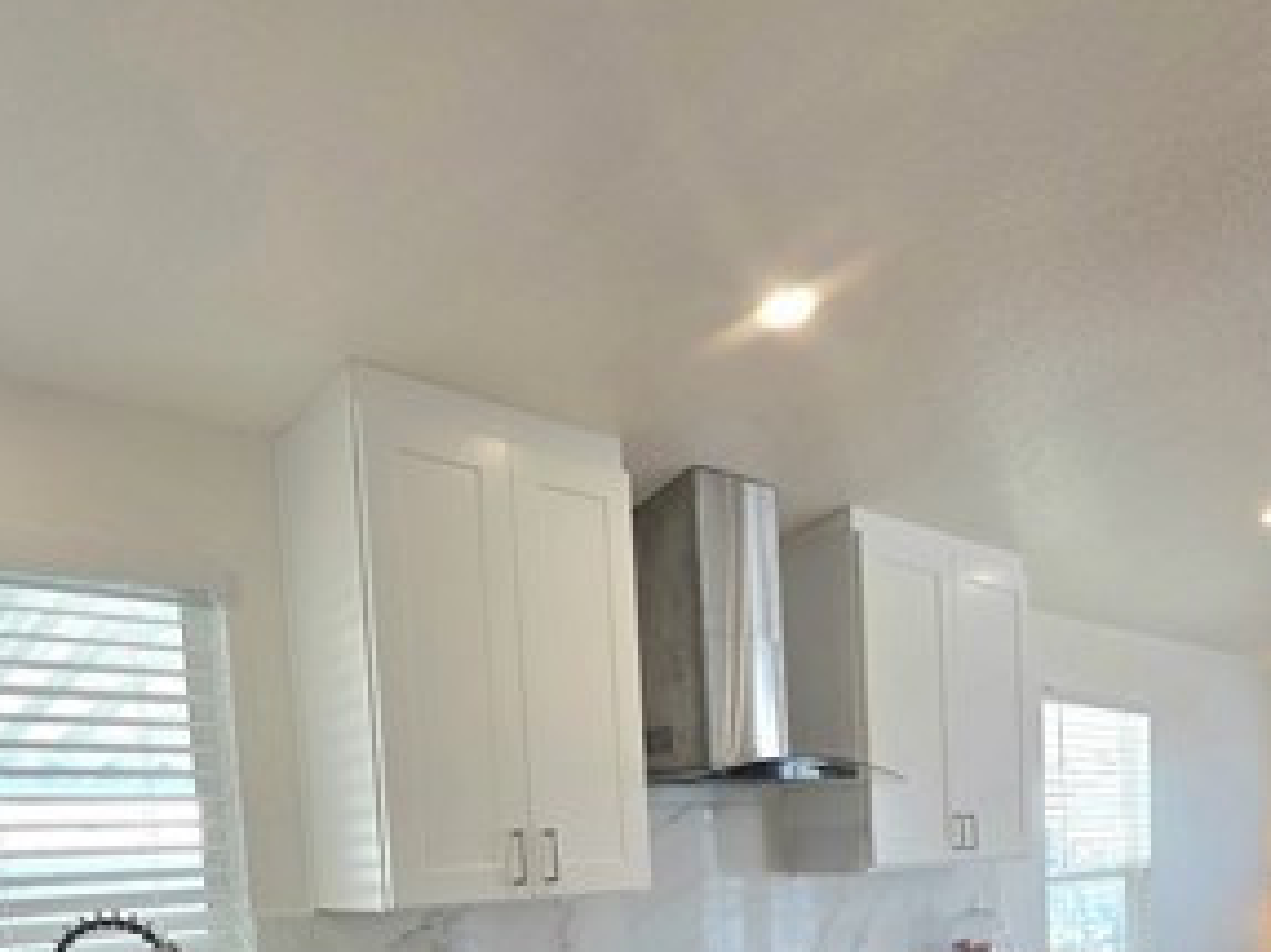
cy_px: 939
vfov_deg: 42.1
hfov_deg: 60.4
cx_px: 833
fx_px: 1064
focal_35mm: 29
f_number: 1.9
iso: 50
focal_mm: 2.2
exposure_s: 1/120
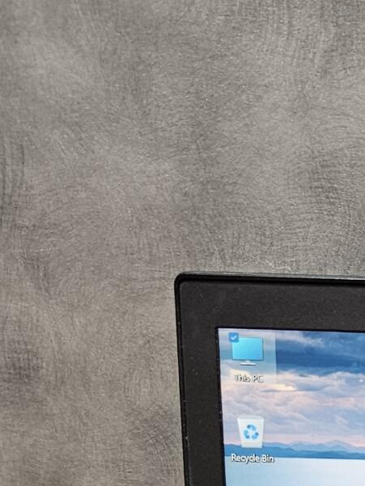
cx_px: 700
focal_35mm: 98
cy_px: 744
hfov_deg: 13.3
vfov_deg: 17.8
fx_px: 1377
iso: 160
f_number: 1.8
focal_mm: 5.4
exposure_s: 1/100
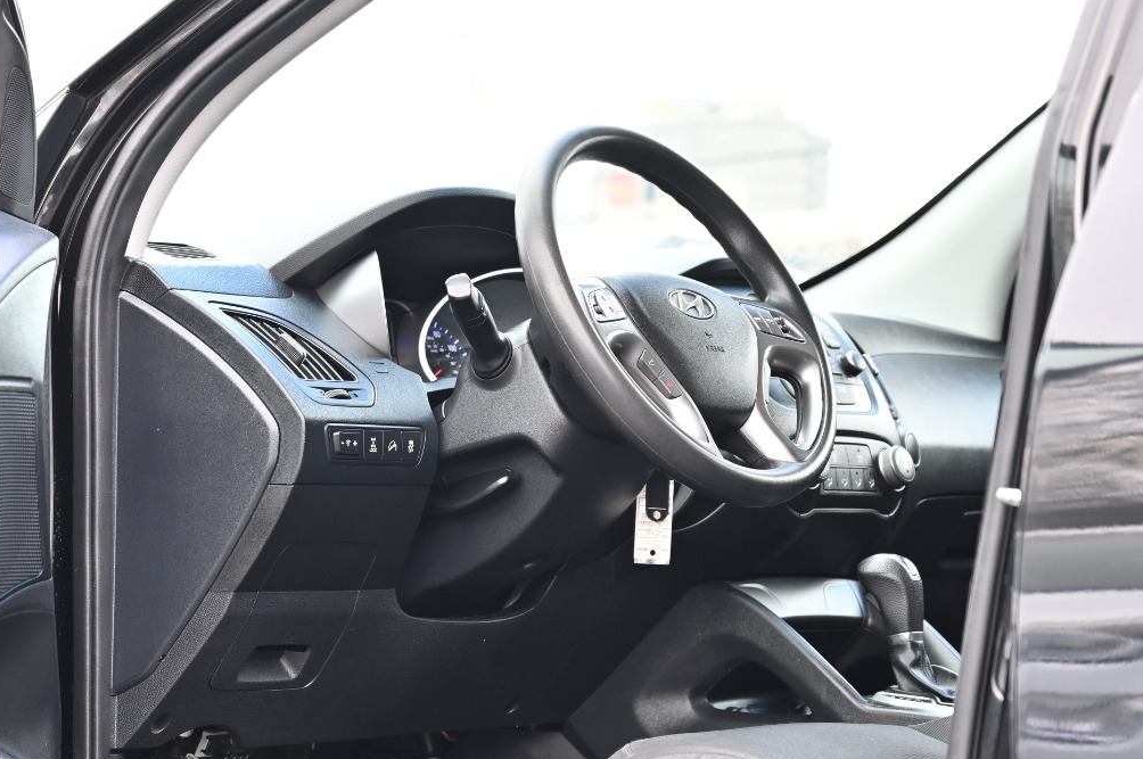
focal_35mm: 89
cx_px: 290
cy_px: 594
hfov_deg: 22.7
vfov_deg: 15.2
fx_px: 2823
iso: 400
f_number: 4
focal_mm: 55
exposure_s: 1/160
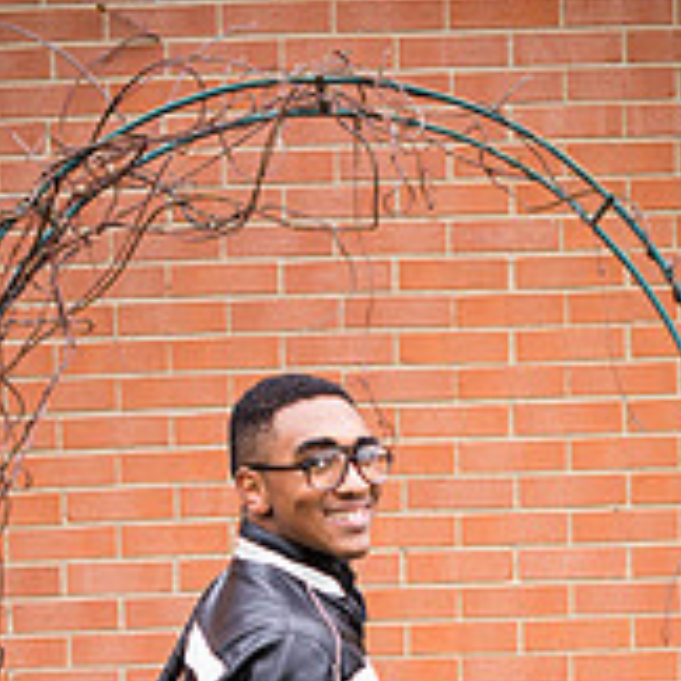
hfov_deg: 14.8
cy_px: 900
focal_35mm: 118
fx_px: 2626
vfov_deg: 14.1
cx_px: 328
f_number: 2.8
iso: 200
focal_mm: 50
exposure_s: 1/125
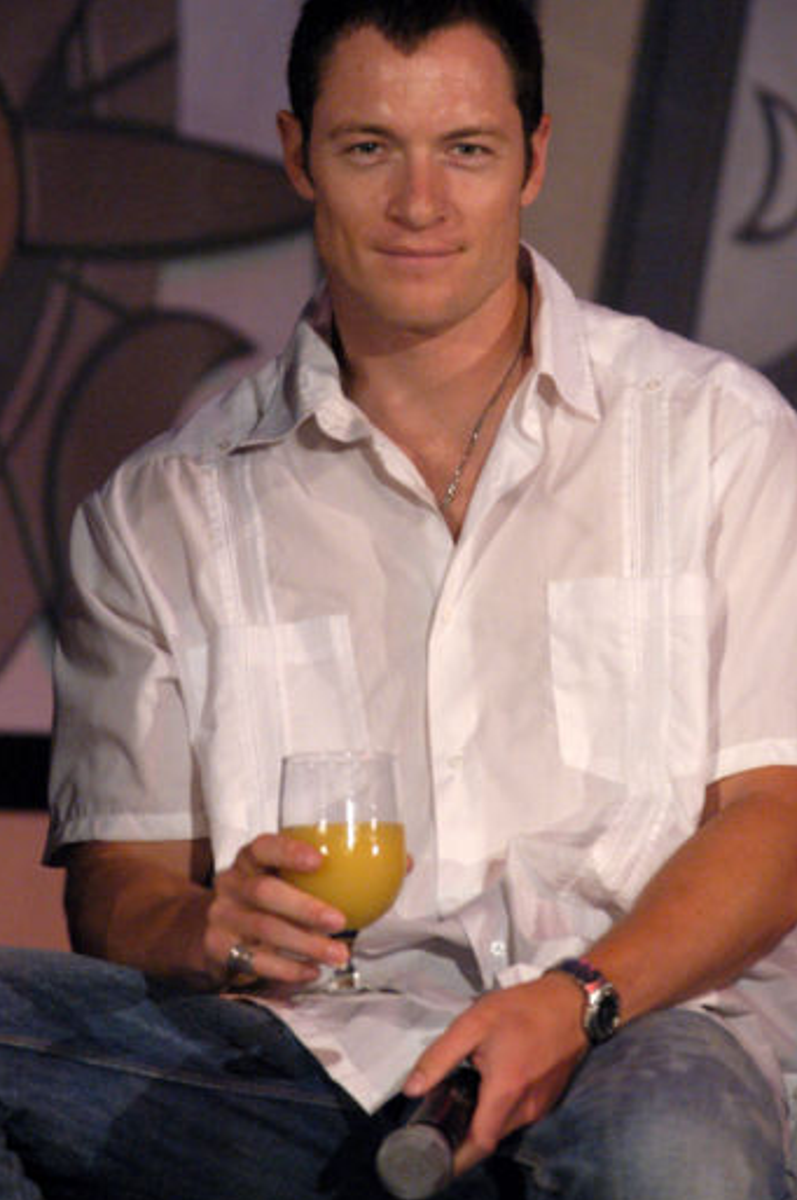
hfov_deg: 3.9
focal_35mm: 350
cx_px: 404
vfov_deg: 5.9
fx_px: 11646
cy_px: 605
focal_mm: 200
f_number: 3.5
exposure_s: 1/180
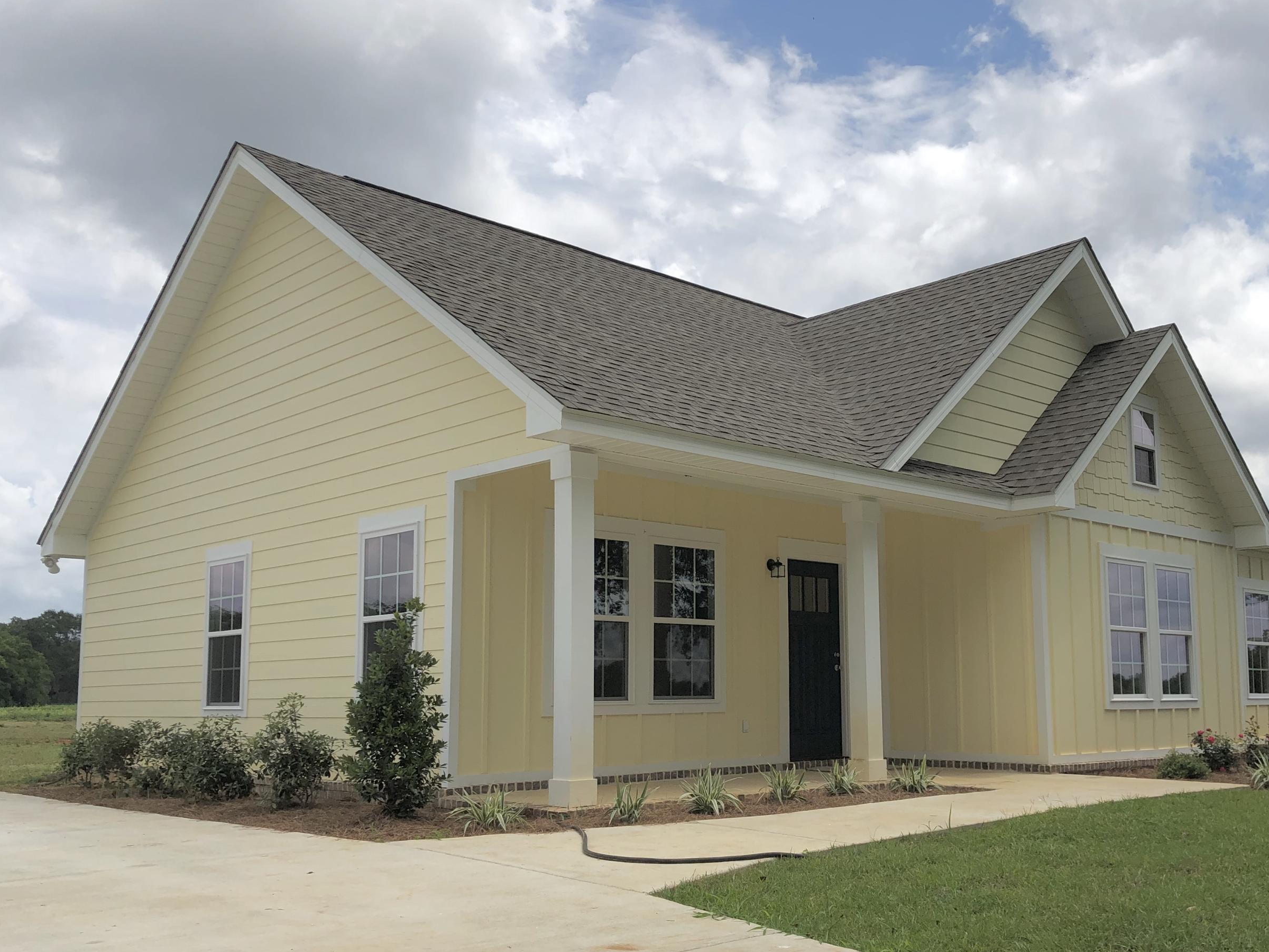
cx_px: 750
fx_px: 1283
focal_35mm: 35
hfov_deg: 52.3
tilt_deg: +6.4
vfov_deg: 40.5
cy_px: 566
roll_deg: +0.4
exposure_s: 1/4000
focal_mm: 3.99
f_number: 1.8
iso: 25
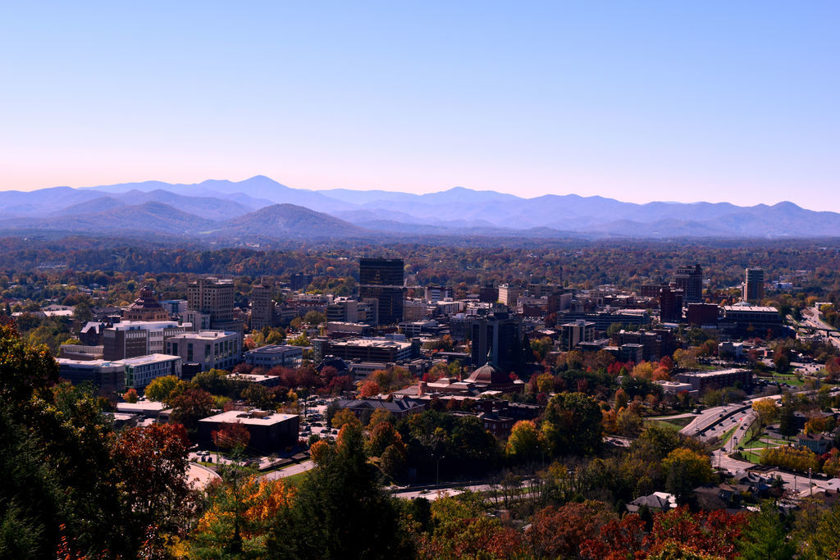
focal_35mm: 57
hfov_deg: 35.0
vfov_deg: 23.8
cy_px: 280
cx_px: 420
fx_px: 1330
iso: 250
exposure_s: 1/500
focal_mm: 38
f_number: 11
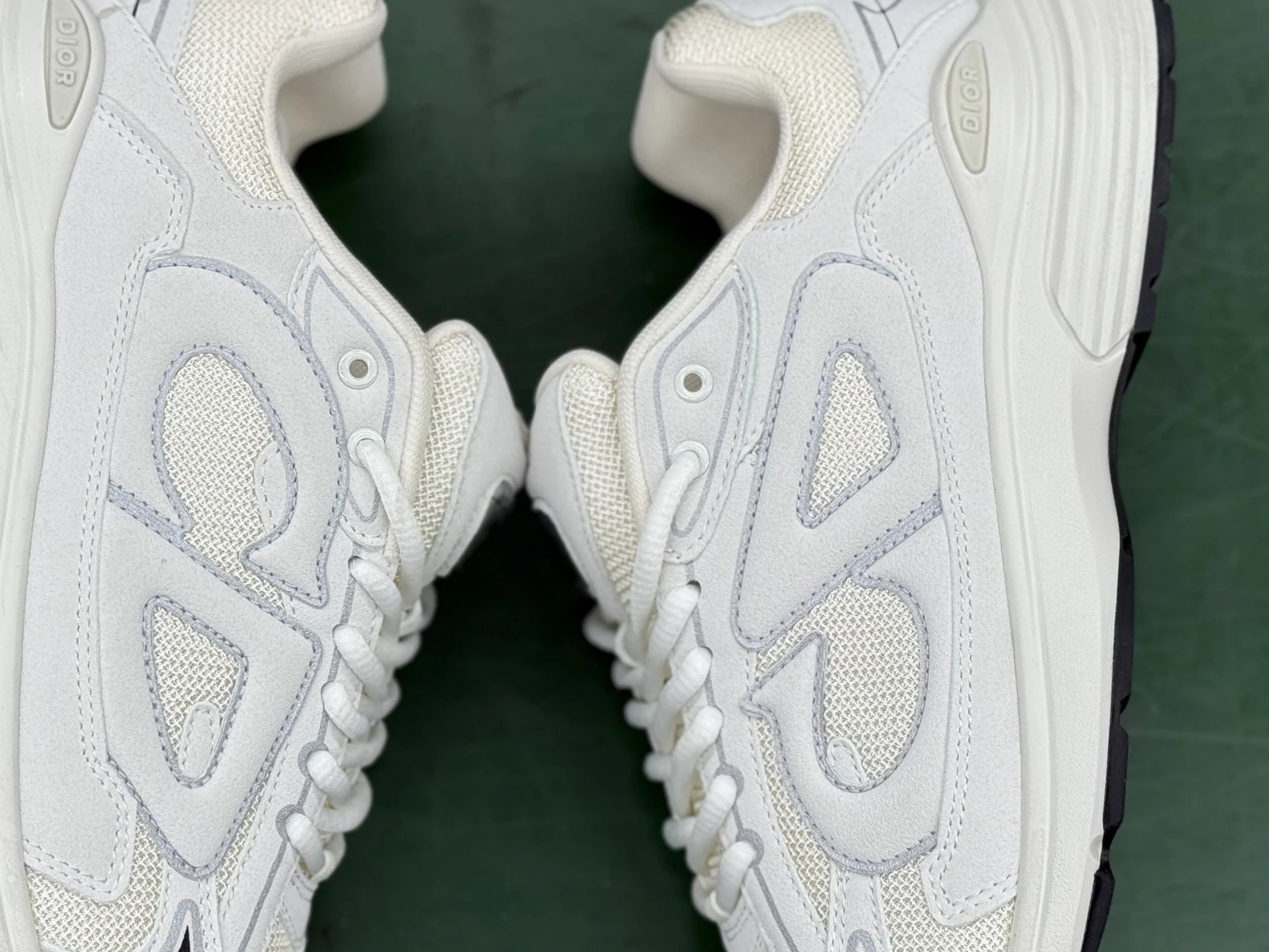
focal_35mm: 75
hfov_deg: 26.0
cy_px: 572
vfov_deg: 19.6
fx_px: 2750
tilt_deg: -84.1
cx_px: 571
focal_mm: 6.76
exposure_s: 1/121
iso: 50
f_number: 1.78
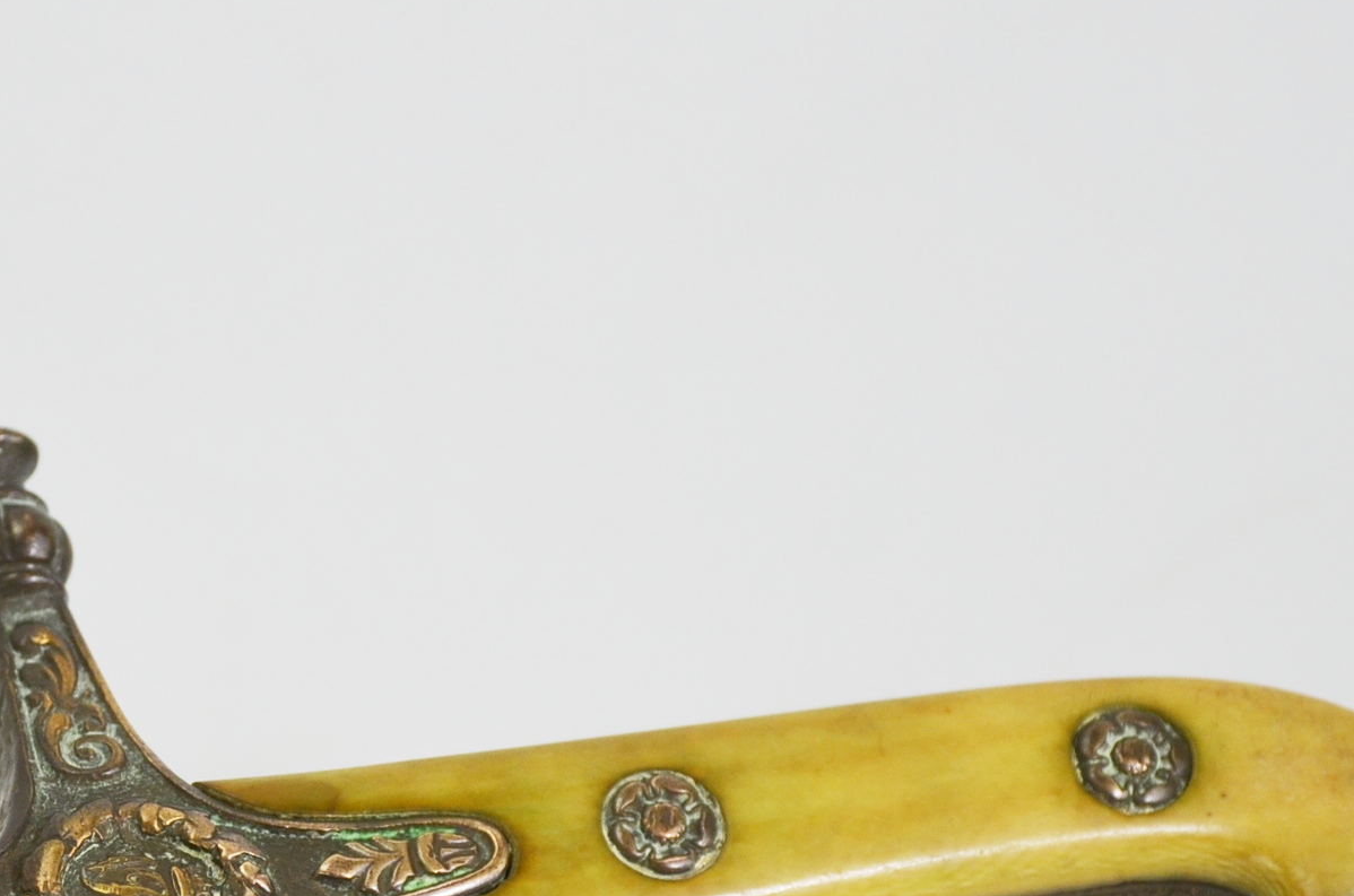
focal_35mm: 216
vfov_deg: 6.3
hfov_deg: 9.5
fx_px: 8106
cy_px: 915
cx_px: 324
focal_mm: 70
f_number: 5.3
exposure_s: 1/250
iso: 400
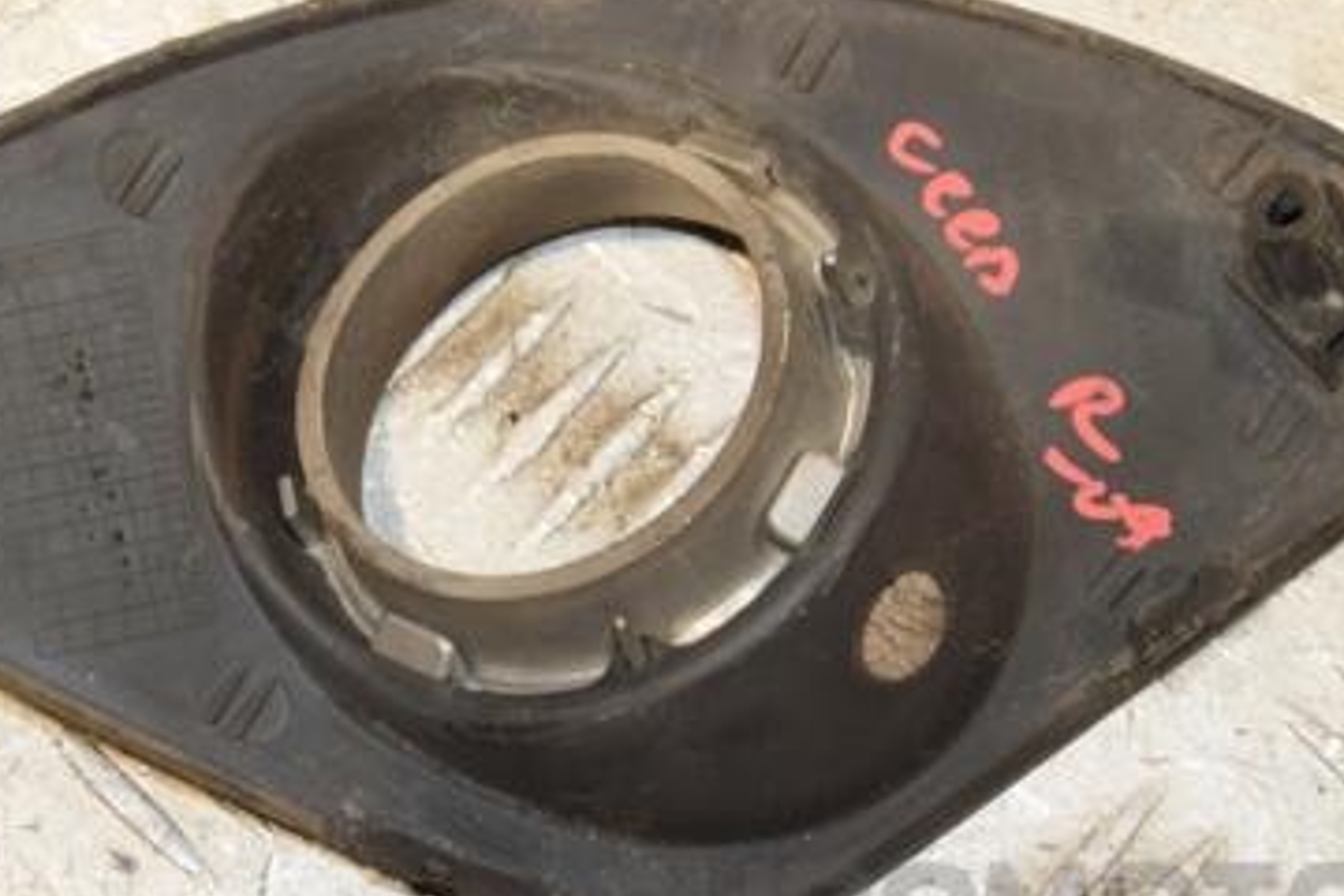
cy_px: 422
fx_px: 5413
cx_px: 526
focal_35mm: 145
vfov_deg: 9.5
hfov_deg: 14.1
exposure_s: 1/200
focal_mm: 58
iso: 800
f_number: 7.1
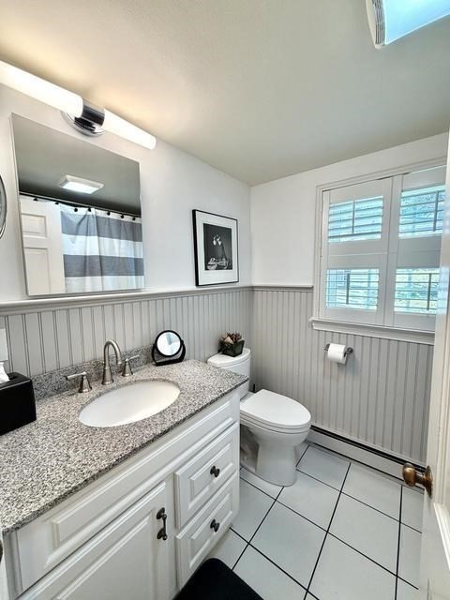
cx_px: 225
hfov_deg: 85.7
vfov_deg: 102.1
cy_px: 300
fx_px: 243
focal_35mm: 14
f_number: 2.2
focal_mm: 2.22
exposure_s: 1/120
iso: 100
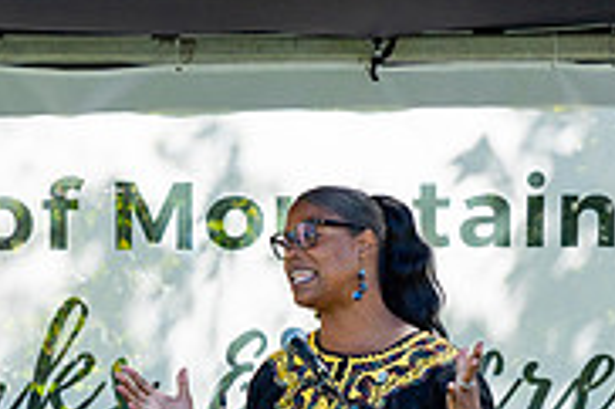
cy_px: 522
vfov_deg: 6.1
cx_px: 318
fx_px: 3806
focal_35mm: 223
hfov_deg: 9.2
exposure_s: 1/1000
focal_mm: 70
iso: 320
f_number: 5.6
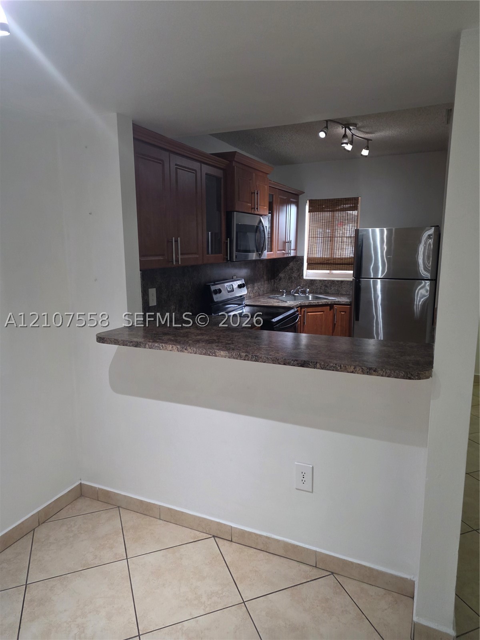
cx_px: 240
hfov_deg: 58.9
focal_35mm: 23
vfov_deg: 73.9
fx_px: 425
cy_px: 320
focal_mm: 6.25
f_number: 1.7
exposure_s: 1/120
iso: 400
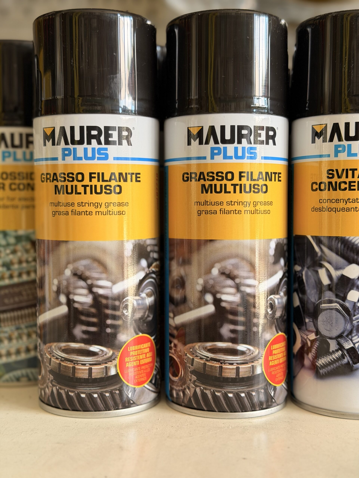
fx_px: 664
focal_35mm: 48
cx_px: 180
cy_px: 239
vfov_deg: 39.7
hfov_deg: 30.3
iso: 100
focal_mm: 6.76
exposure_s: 1/74
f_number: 1.78
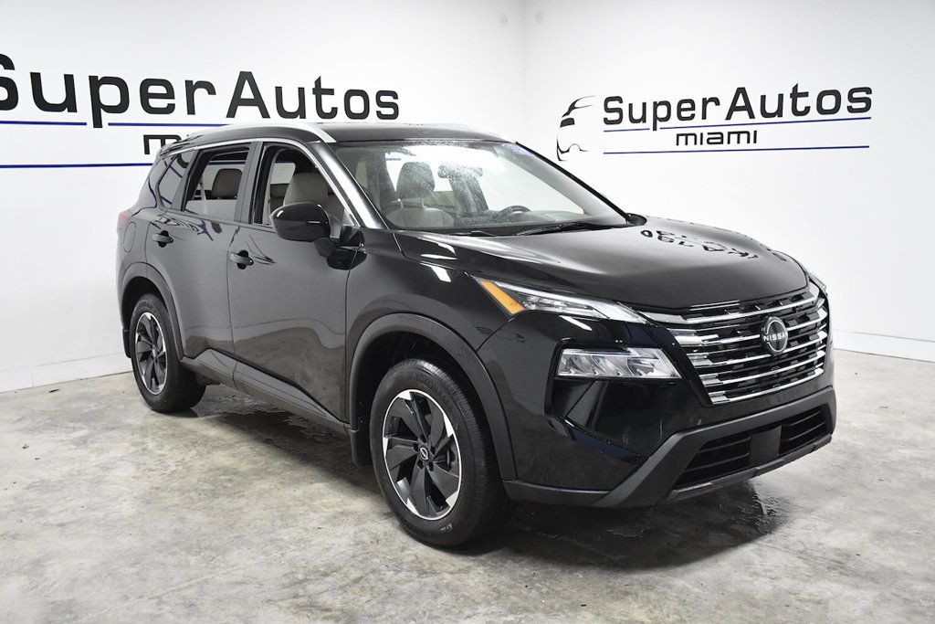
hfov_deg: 55.8
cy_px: 312
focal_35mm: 34
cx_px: 468
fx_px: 883
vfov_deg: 38.9
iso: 2500
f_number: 4.5
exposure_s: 1/320
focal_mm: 23
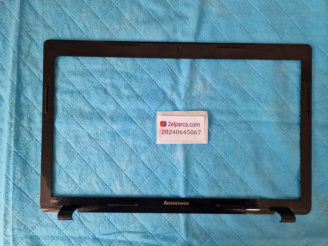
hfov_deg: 73.9
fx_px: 218
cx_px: 164
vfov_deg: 58.9
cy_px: 123
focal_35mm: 23
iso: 50
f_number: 1.8
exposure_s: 1/110
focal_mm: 6.4
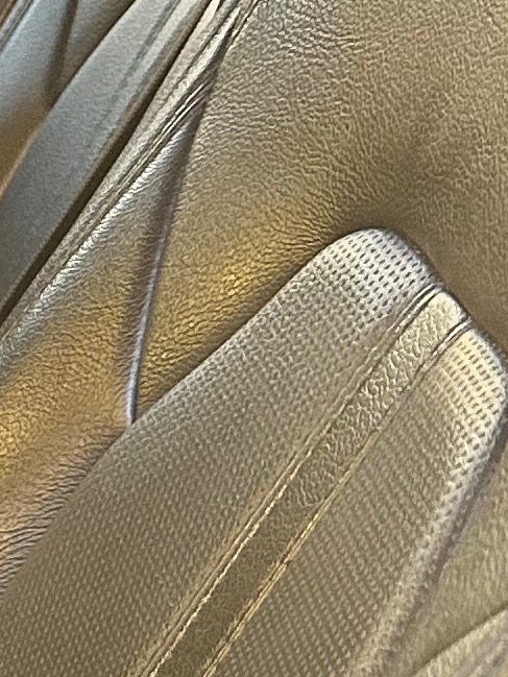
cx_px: -894
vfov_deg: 12.8
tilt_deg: -22.7
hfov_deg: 8.6
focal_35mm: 149
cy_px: 863
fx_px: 2915
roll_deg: +0.3
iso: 160
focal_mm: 6.86
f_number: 1.78
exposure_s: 1/50
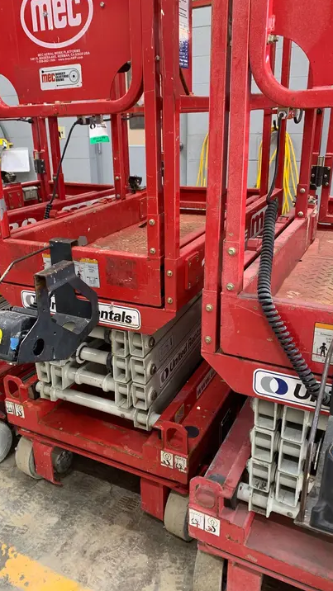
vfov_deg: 66.1
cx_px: 139
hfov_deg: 40.1
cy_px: 291
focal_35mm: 29
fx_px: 455
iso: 160
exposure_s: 1/60
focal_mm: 4.25
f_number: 1.8
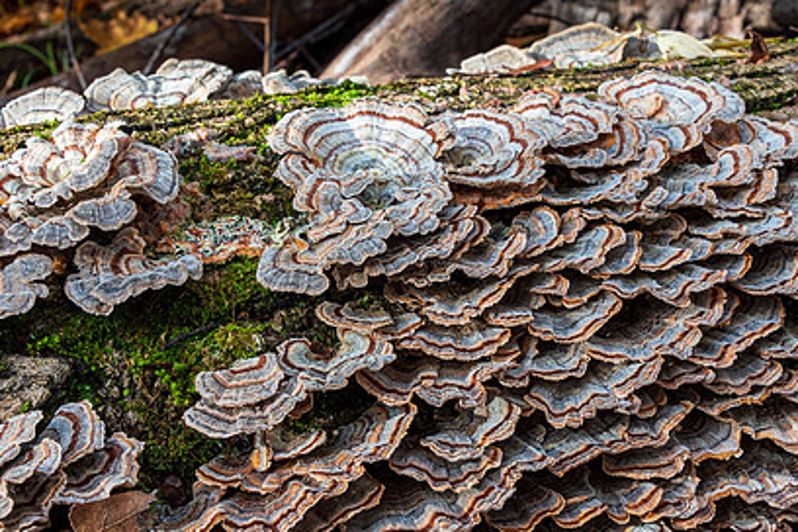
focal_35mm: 54
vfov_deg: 24.9
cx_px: 401
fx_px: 1197
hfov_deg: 36.9
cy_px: 363
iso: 1250
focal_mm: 38
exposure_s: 1/60
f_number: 13
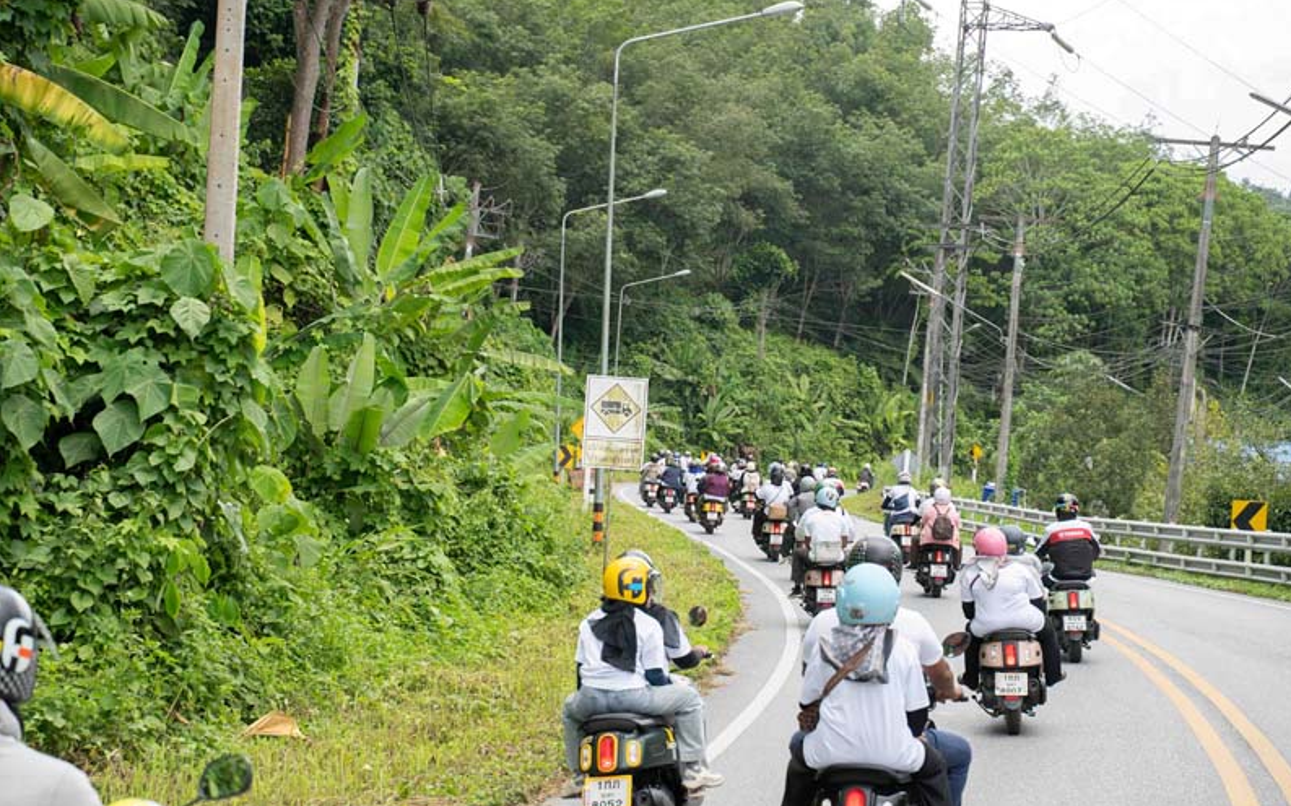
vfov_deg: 16.9
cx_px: 649
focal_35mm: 77
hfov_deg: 26.8
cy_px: 428
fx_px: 2709
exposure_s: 1/400
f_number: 5.6
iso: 200
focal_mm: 75
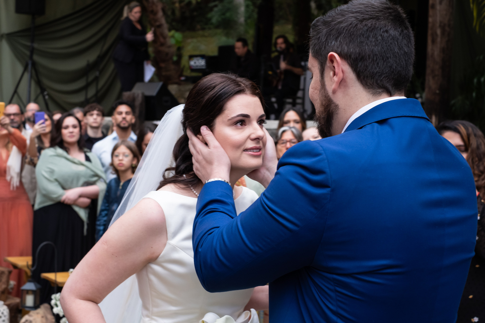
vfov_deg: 25.5
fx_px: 714
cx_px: 242
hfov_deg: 37.5
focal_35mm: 53
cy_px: 162
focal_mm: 35
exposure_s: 1/160
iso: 800
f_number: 5
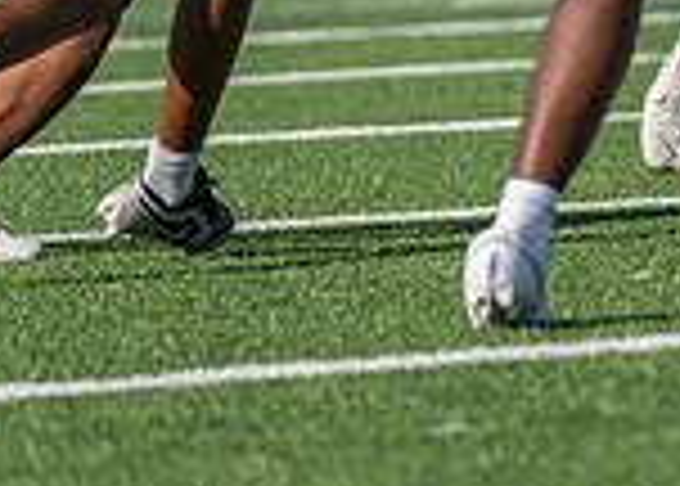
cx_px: 1365
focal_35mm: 641
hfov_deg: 3.1
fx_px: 12385
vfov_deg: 2.2
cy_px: -358
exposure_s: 1/2500
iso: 100
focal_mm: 138
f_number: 2.8
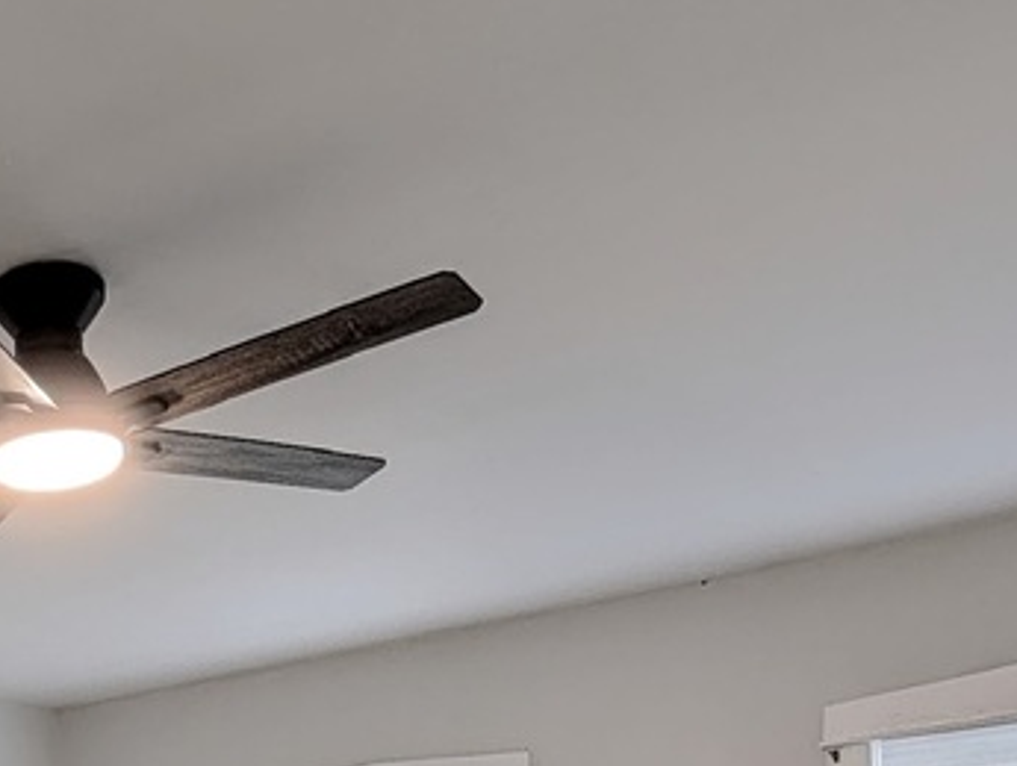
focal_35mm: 54
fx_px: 1589
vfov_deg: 23.1
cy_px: 1072
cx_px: -109
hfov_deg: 31.4
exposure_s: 1/7.59
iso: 47
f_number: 2.2
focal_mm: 1.95
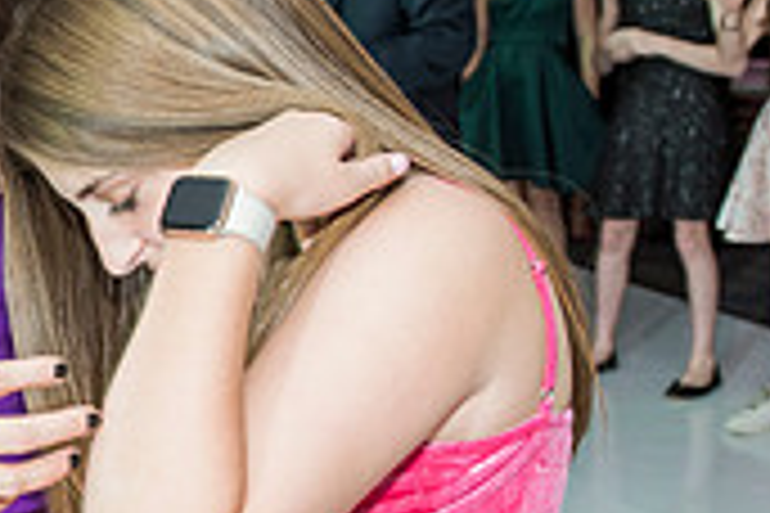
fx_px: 1882
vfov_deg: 15.5
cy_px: 259
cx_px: -140
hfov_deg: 21.6
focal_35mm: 88
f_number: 4
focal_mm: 26
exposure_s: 1/100
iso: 1000
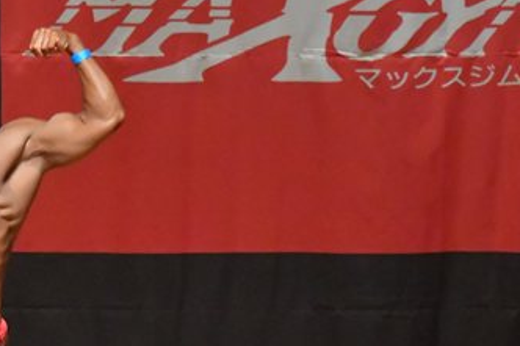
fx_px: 8604
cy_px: 363
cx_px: -38
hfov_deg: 3.5
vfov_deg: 2.3
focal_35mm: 596
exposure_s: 1/400
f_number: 5.6
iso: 12800
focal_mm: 170
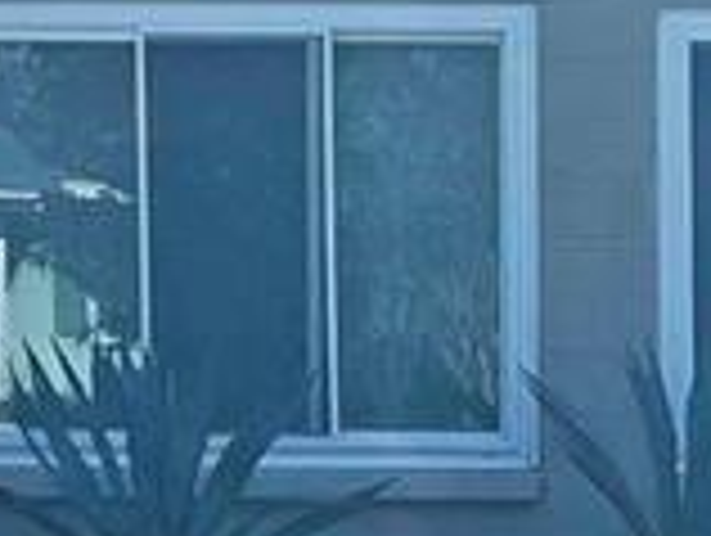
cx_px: -454
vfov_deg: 8.9
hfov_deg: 11.1
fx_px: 3456
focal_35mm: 168
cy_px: 261
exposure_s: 1/4651
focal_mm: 5.1
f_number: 1.6
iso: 50
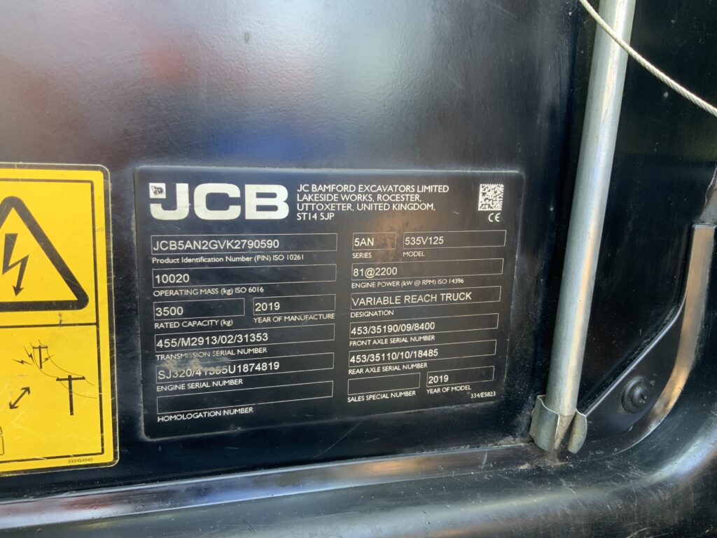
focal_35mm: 29
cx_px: 358
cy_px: 269
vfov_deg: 48.2
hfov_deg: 61.7
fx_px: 601
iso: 125
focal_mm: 3
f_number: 1.8
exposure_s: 1/60
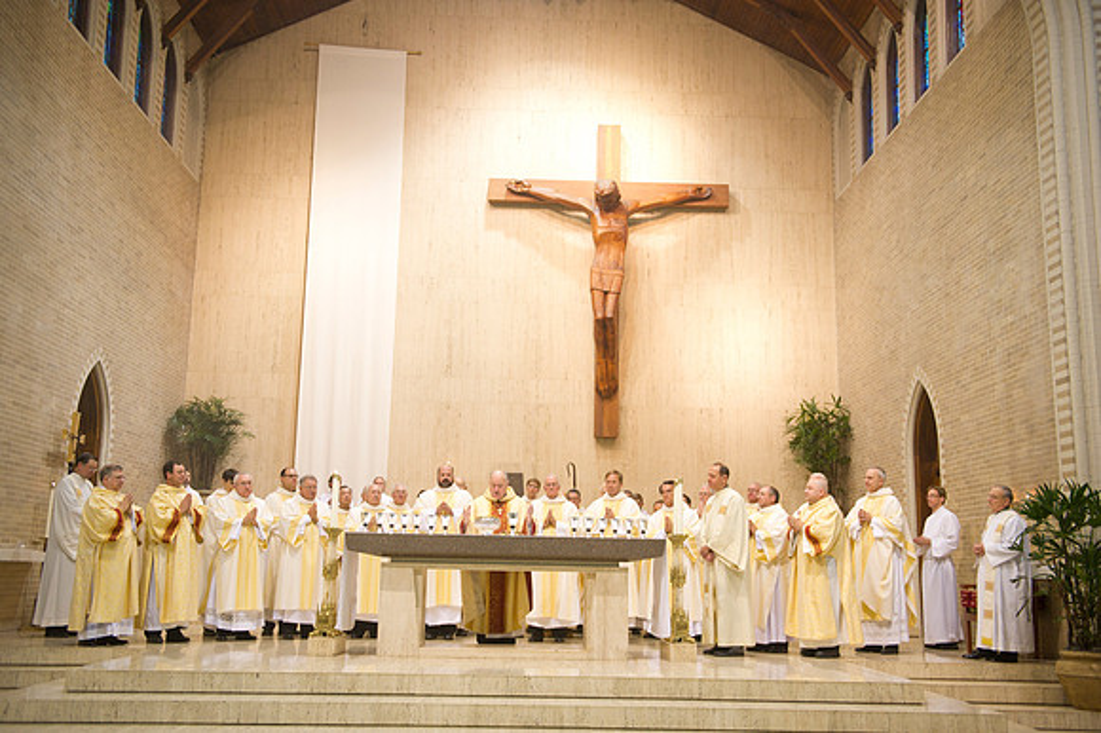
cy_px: 366
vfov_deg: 37.8
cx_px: 550
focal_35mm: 35
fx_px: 1070
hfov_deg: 54.5
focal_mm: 35
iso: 2000
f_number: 2.8
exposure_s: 1/100
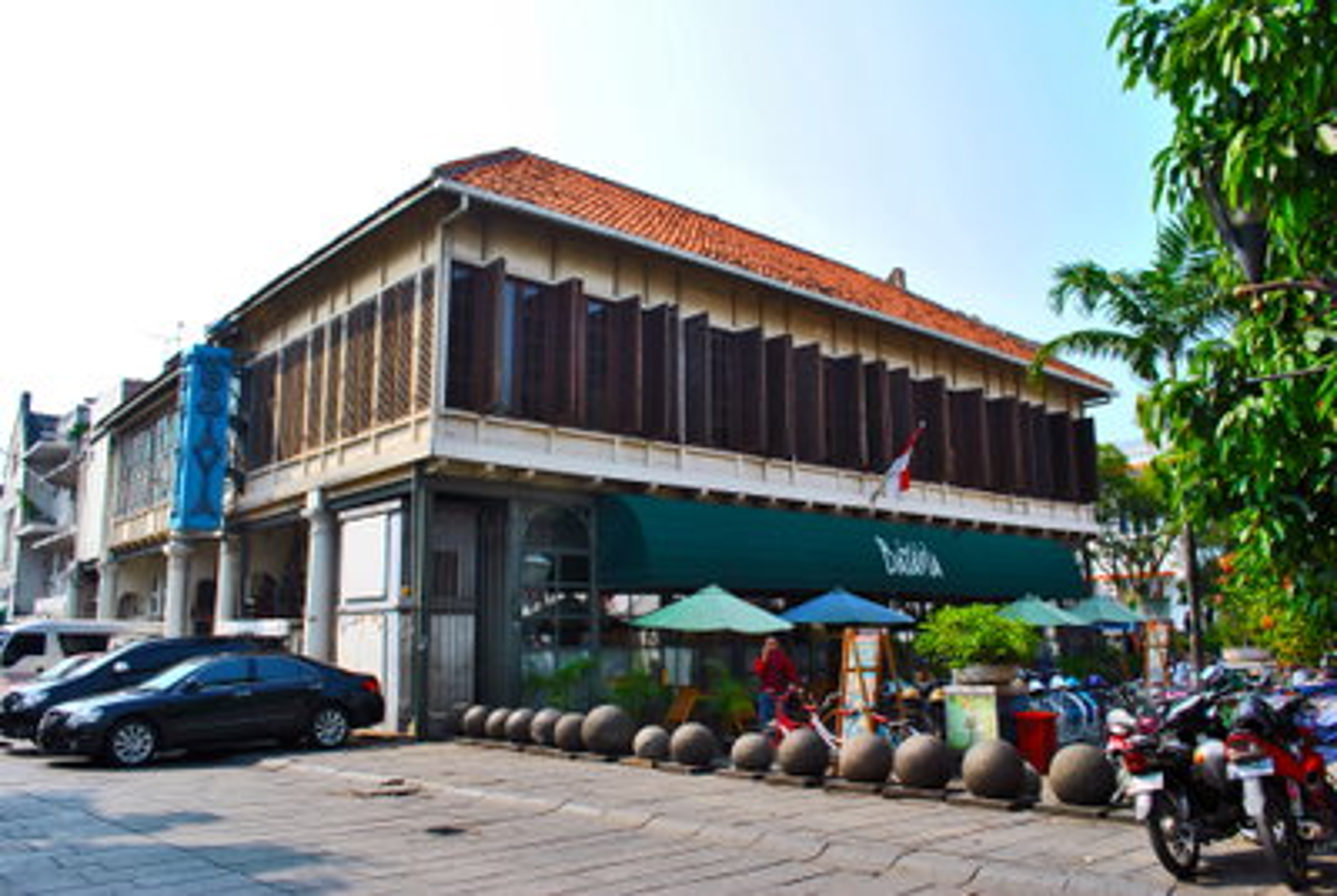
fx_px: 1004
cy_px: 448
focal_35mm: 27
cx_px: 668
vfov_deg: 48.1
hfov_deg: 67.3
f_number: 7.1
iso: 100
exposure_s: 1/200
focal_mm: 18
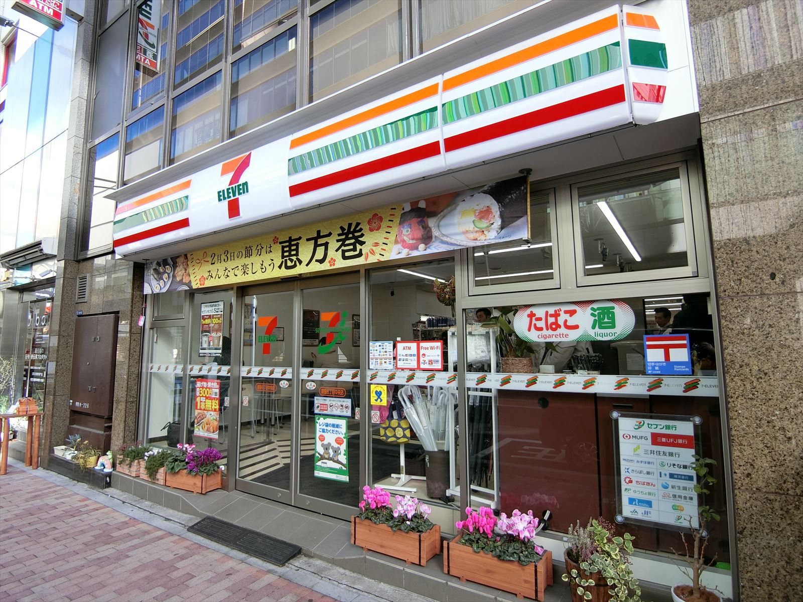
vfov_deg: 68.7
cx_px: 402
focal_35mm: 19
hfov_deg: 84.7
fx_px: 441
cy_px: 301
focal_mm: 4.06
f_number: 2.7
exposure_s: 1/160
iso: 80
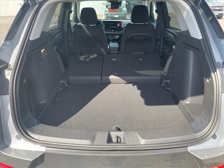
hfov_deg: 67.3
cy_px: 84
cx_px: 112
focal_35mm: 26
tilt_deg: -25.5
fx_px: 168
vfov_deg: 53.1
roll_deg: +0.6
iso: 32
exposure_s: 1/399
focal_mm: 4.2
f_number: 1.6
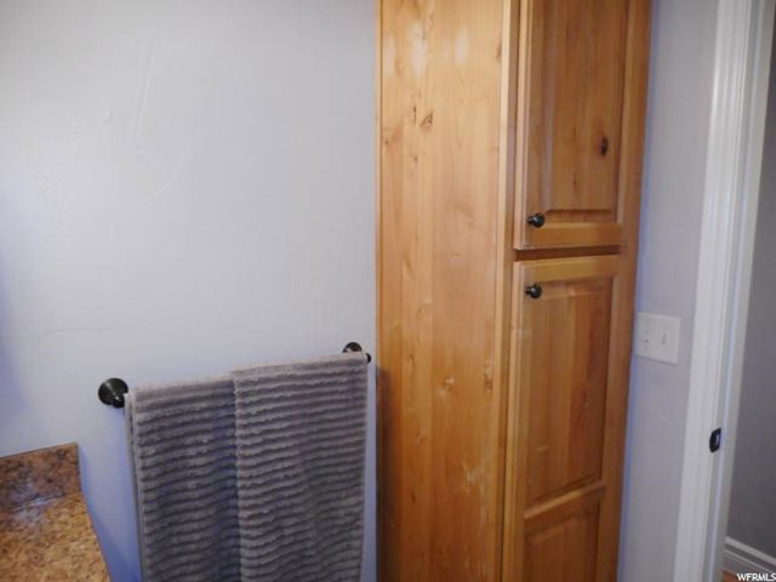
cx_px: 388
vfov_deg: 54.9
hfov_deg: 69.4
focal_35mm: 25
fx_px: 560
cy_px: 291
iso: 400
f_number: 3.7
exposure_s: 1/25
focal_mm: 4.5
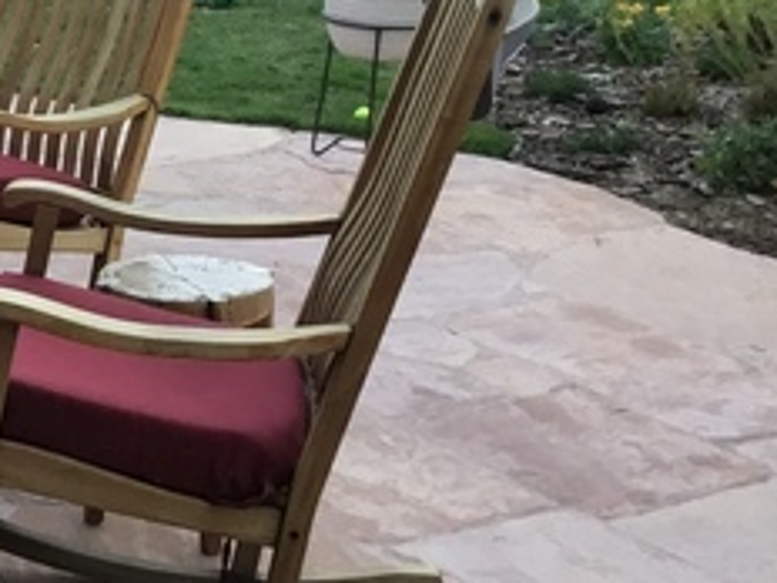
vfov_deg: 16.5
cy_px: 104
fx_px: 1998
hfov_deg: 19.8
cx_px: -303
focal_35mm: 89
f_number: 2.4
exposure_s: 1/40
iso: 25
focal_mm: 3.3
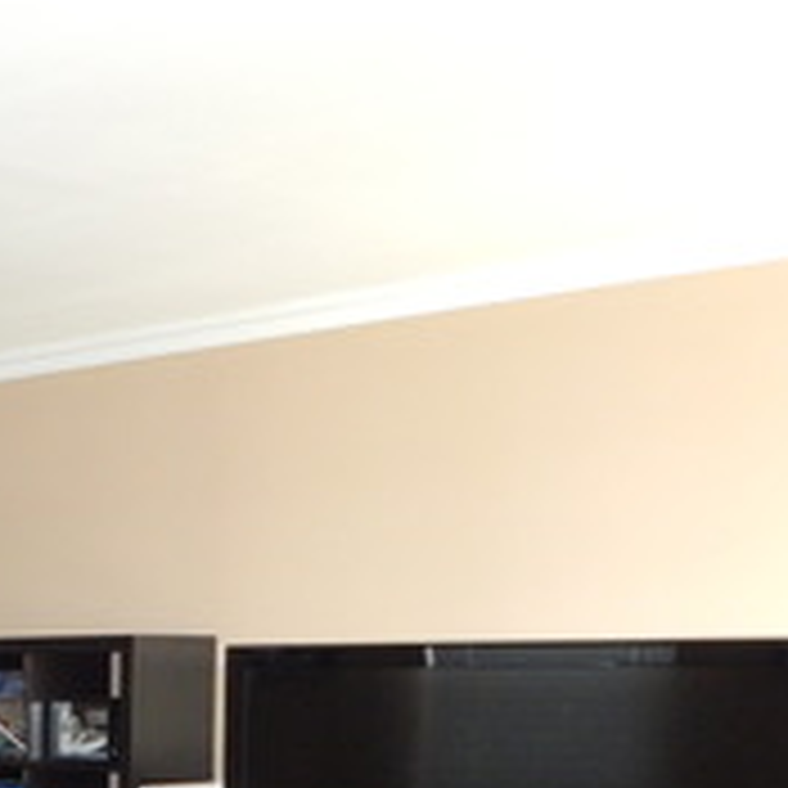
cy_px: 815
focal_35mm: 71
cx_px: -482
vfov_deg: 23.2
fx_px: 1829
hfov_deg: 20.0
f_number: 3
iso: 400
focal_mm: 4
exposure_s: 1/30
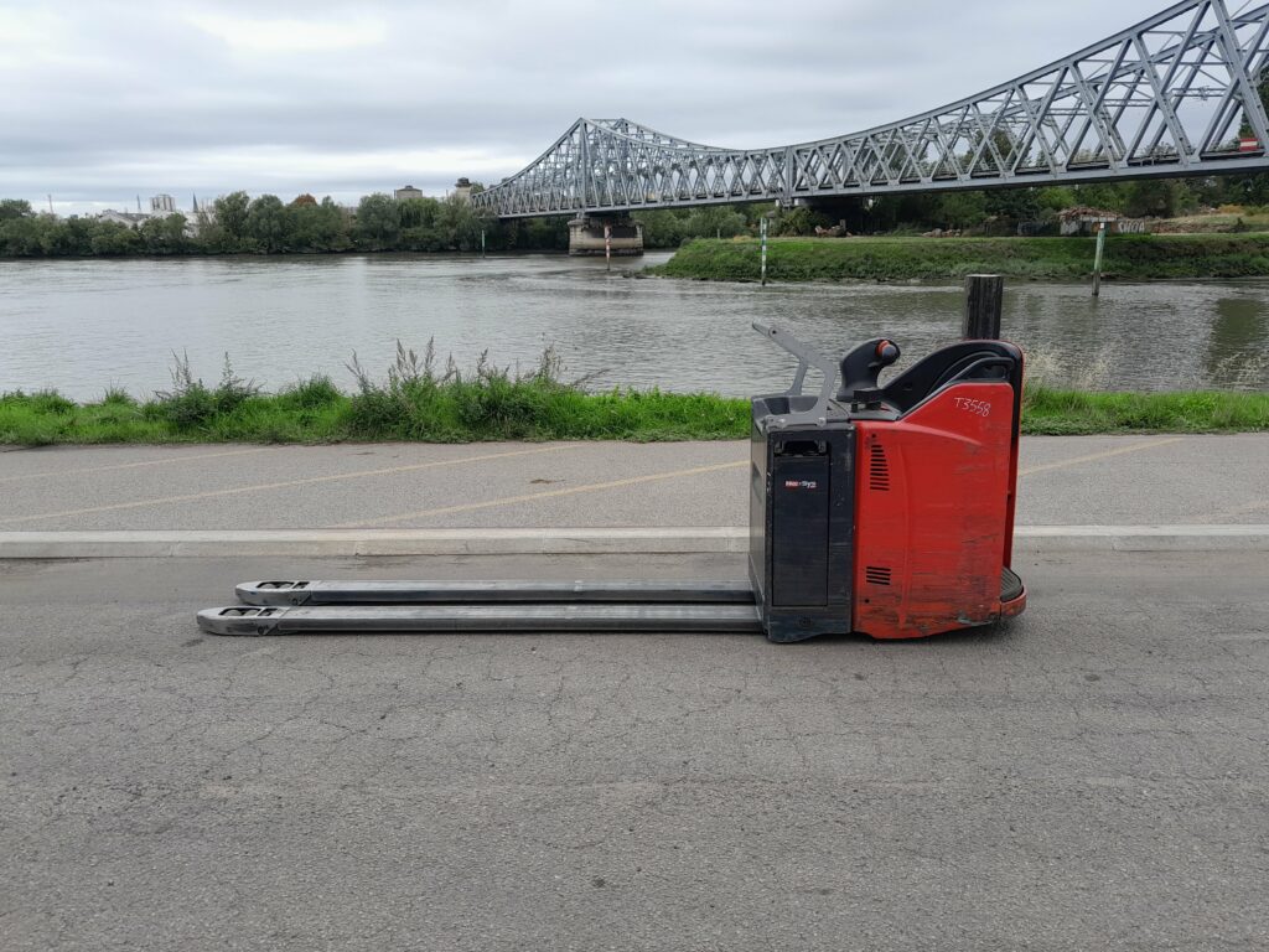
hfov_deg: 65.3
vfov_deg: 51.4
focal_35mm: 27
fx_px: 990
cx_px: 634
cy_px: 476
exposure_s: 1/170
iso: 40
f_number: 1.8
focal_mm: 4
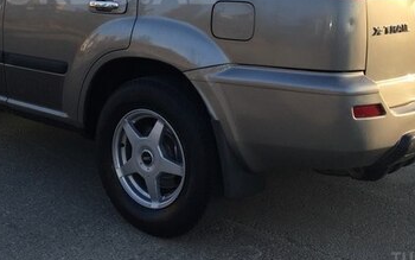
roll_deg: -0.5
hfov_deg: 34.2
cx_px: 95
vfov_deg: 21.4
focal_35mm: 58
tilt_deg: -3.1
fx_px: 656
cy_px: -14
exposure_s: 1/920
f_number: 2.2
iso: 32
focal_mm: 4.15
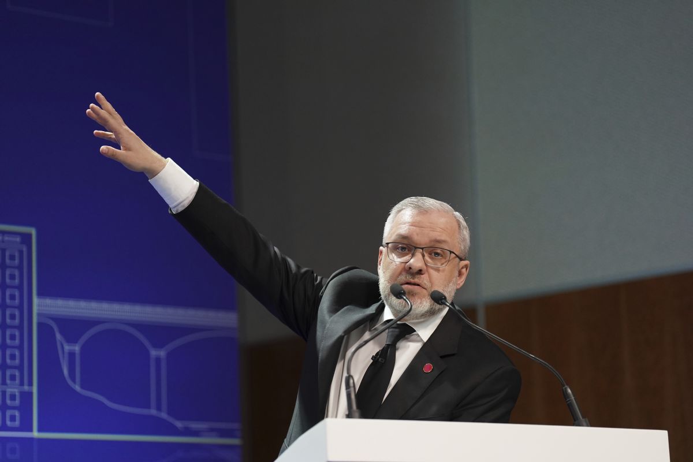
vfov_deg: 8.9
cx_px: 346
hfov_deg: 13.2
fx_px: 2984
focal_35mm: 155
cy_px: 231
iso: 2500
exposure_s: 1/640
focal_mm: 155
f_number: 2.8
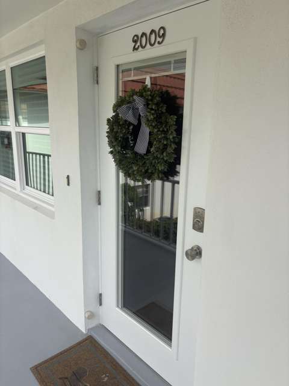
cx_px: 144
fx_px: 289
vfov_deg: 67.3
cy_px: 193
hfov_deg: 53.1
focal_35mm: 26
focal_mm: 5.96
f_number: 1.6
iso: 50
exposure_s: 1/2283
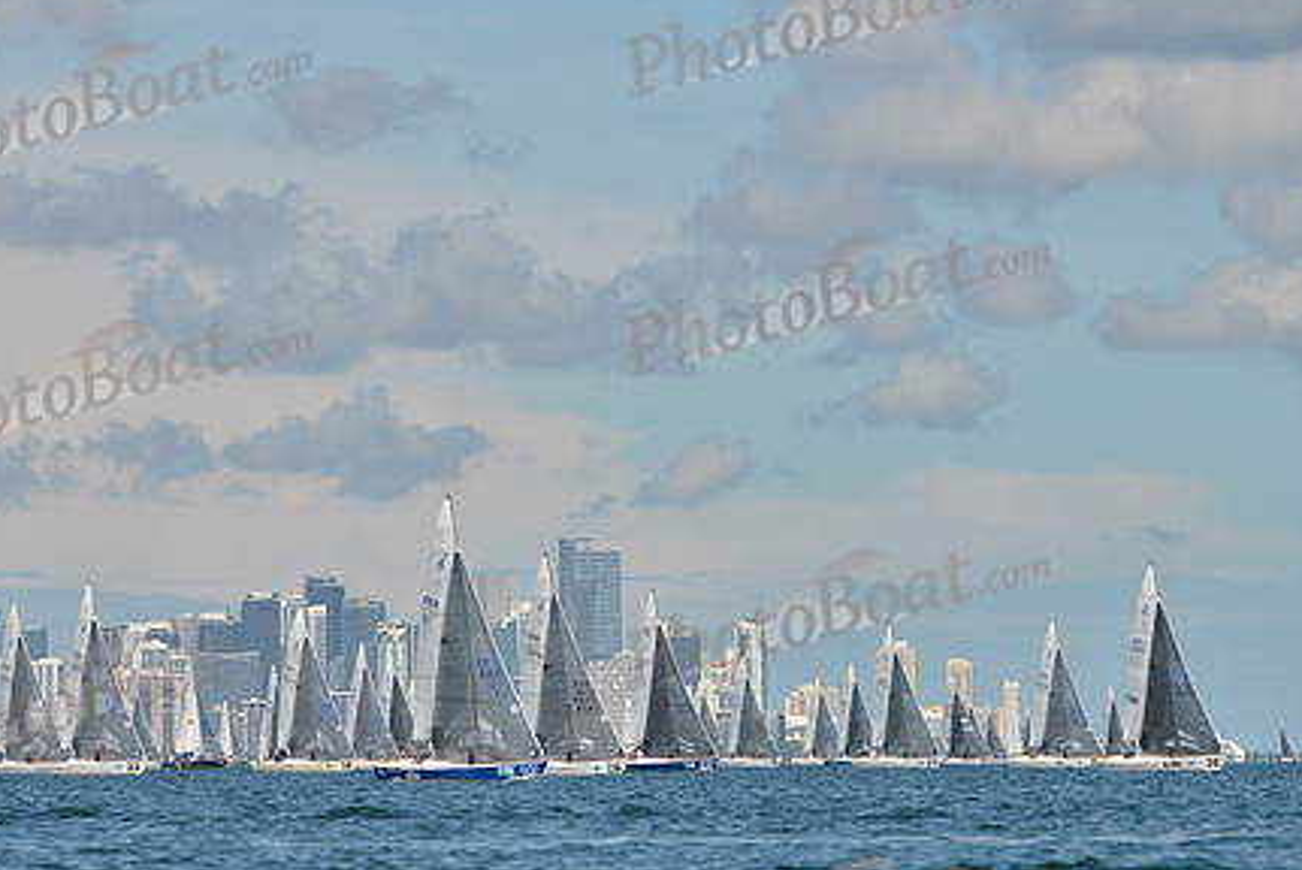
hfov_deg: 7.6
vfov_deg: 5.1
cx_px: 471
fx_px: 9735
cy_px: 497
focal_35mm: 269
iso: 200
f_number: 7.1
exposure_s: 1/1250
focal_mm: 200
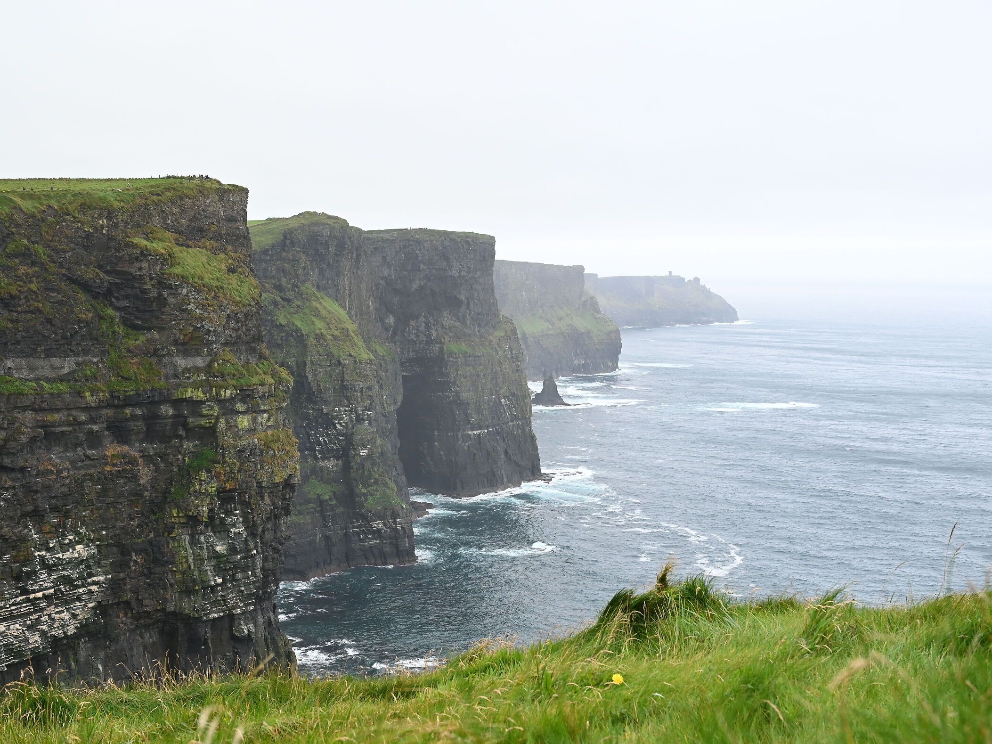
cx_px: 484
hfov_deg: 41.2
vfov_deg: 31.5
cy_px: 372
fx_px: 1318
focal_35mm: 46
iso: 500
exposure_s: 1/160
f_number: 8
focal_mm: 42
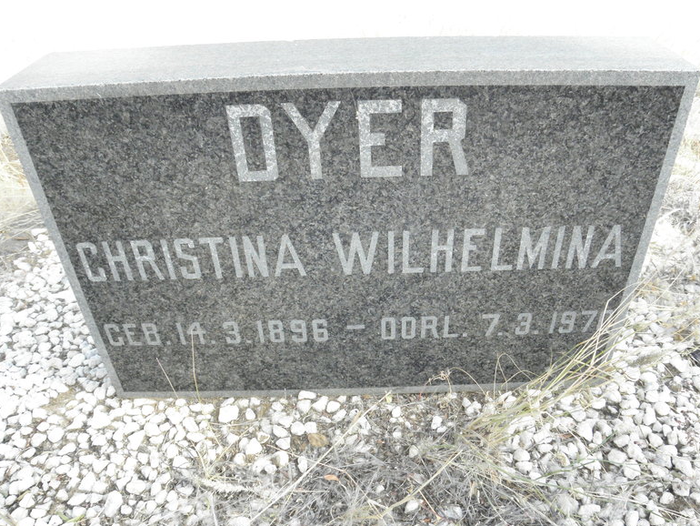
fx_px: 546
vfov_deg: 51.4
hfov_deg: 65.3
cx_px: 361
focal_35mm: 27
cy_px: 266
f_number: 6.3
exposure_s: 1/125
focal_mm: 4.6
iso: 200
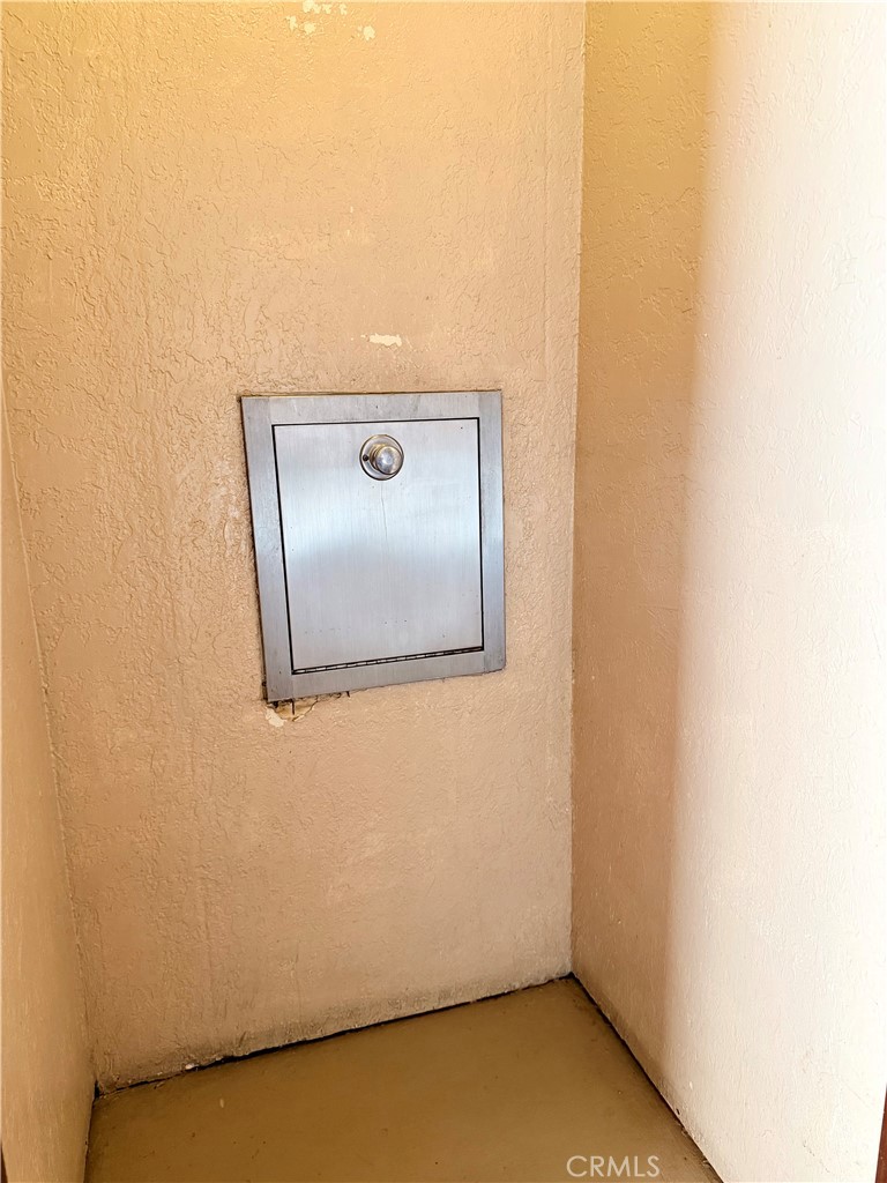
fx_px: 820
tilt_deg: -13.5
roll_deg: +1.3
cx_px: 444
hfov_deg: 56.8
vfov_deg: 71.6
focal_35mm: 24
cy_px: 592
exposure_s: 1/60
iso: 320
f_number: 1.78
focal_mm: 6.76
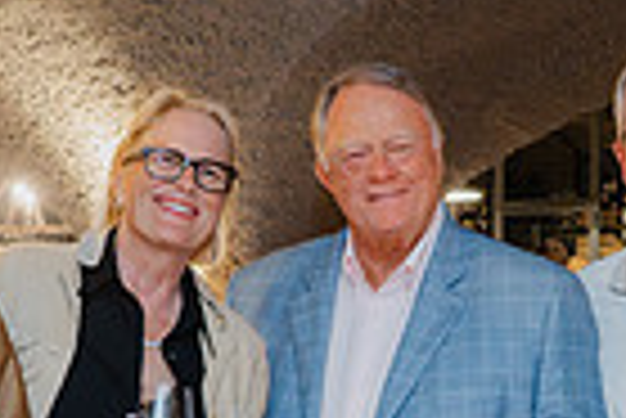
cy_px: 515
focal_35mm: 100
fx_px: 1741
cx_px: 288
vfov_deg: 13.3
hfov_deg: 20.4
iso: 4000
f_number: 3.5
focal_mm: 24
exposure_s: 1/60
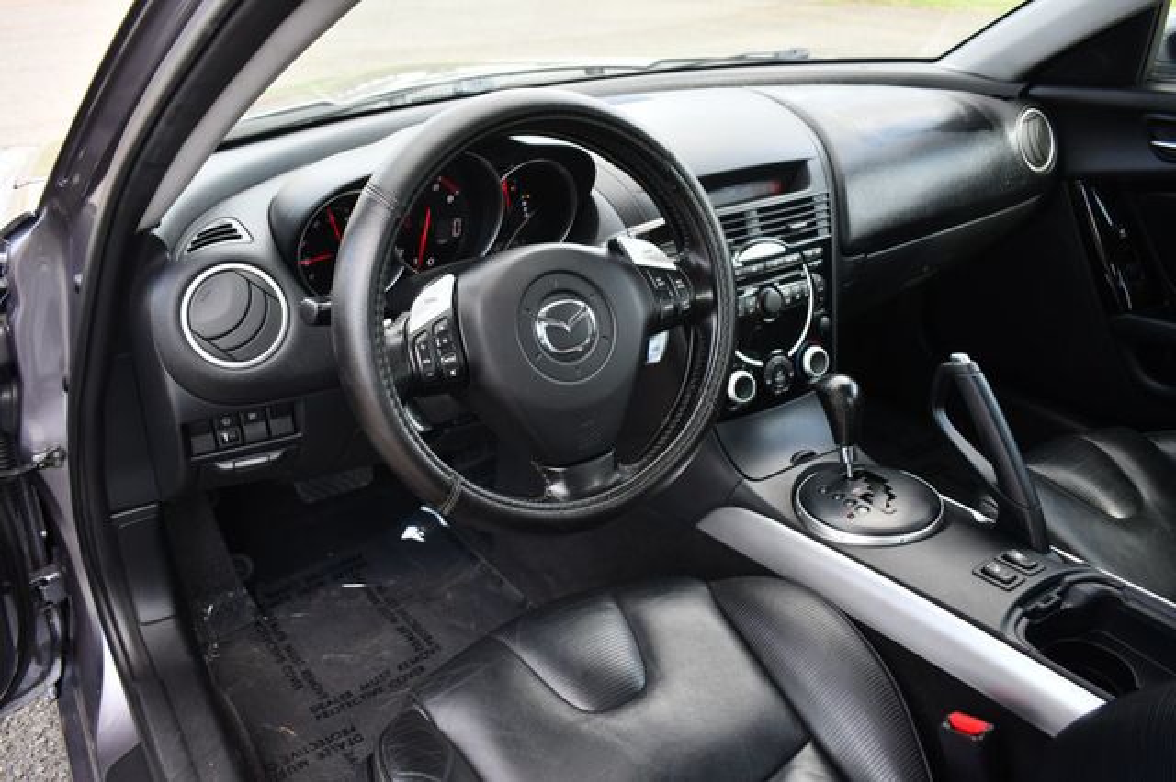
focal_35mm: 30
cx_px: 588
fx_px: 979
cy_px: 391
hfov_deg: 62.0
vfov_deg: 43.6
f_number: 3.5
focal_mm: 20
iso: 450
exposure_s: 1/250
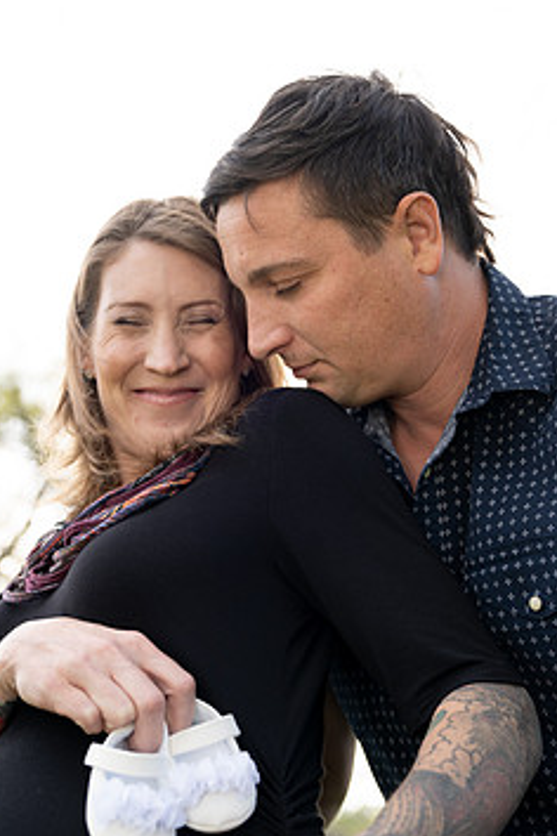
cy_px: 368
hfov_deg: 28.6
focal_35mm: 47
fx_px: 1091
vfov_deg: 41.8
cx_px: 224
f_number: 3.2
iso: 125
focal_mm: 37
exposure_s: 1/125
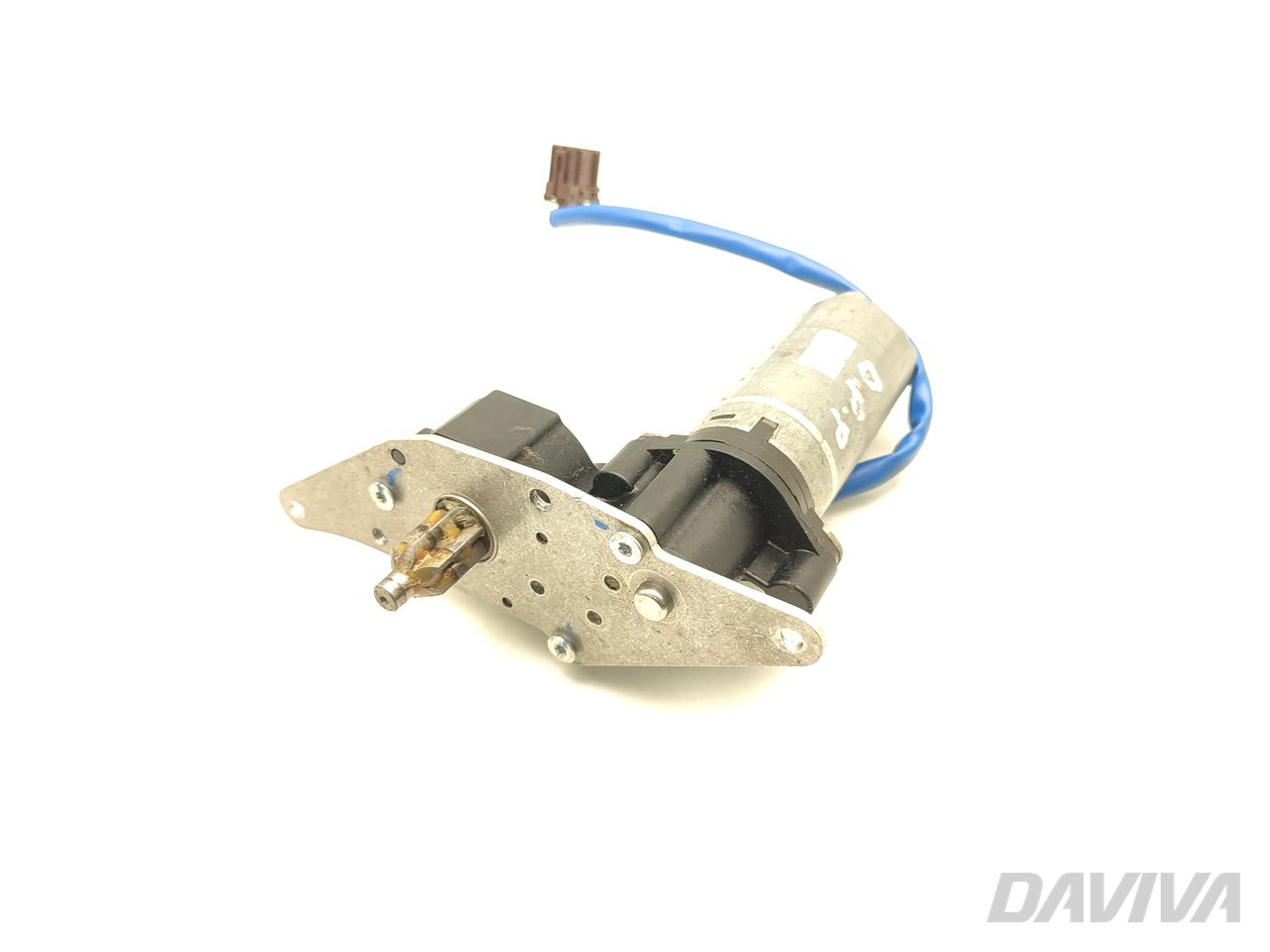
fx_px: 881
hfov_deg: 71.6
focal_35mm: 24
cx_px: 635
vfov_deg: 56.8
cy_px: 476
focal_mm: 5.89
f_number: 1.89
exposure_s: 1/80
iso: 200
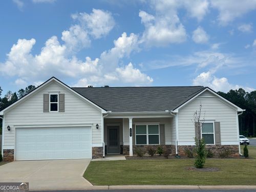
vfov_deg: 30.3
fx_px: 355
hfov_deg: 39.7
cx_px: 128
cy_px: 96
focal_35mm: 48
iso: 80
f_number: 1.78
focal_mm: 6.86
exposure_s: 1/8197
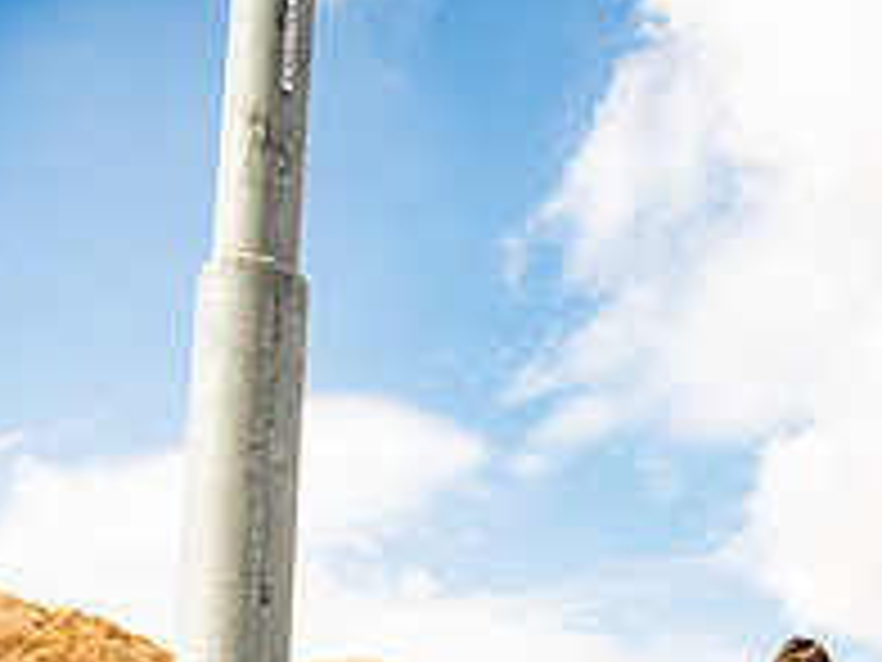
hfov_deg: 35.6
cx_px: 626
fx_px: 1350
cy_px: 964
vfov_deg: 22.9
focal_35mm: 53
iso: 200
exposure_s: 1/2500
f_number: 2.8
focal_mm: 24
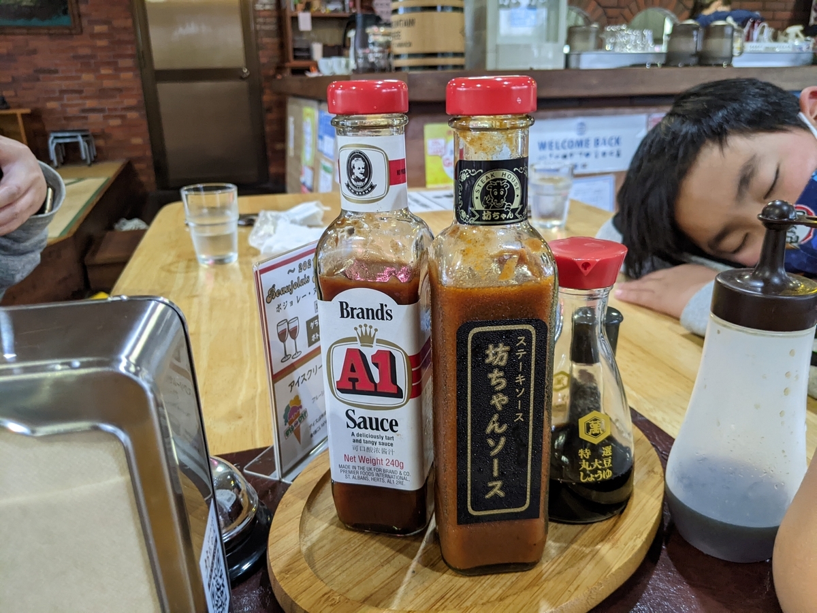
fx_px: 637
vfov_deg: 51.4
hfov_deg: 65.3
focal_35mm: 27
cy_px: 306
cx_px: 408
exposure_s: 1/24
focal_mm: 4.44
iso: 326
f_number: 1.8
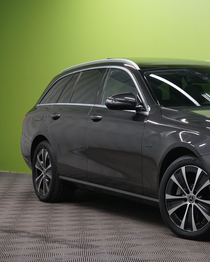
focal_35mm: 101
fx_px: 785
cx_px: 213
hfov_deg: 15.0
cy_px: 121
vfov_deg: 19.0
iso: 2500
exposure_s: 1/30
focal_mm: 61
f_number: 9
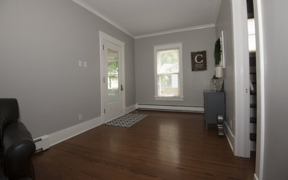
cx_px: 144
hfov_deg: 94.4
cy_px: 84
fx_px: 133
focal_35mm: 17
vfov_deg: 67.9
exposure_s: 1/200
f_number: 5.6
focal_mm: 16
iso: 400
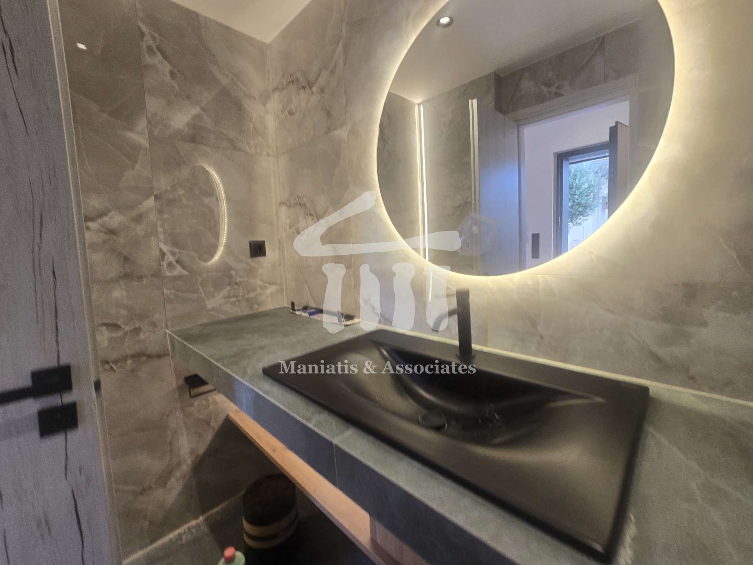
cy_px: 282
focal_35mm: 13
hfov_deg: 106.2
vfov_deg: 89.9
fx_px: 283
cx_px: 376
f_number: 2.2
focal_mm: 2.2
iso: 100
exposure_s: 1/63.7
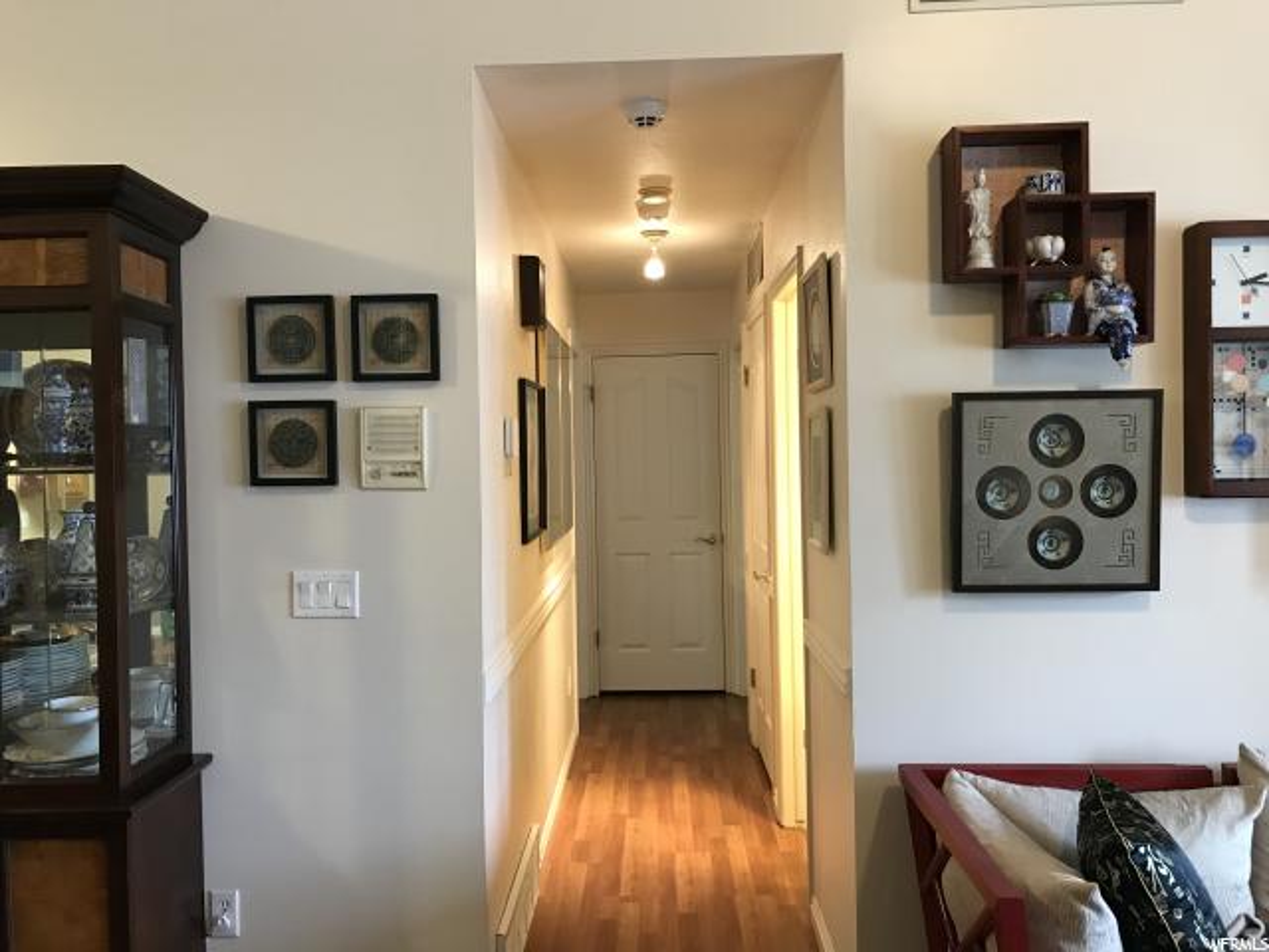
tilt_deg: -0.8
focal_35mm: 28
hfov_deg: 63.4
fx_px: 1026
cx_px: 634
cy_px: 476
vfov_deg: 49.7
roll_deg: +0.7
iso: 50
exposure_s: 1/15
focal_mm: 3.99
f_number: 1.8
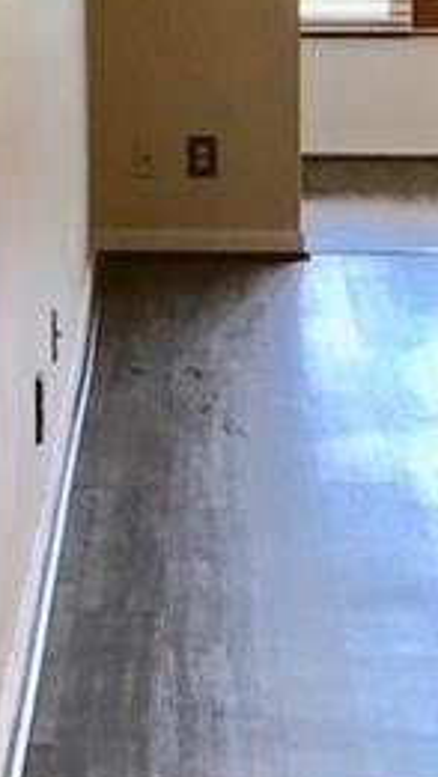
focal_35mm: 140
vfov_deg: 15.3
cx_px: 542
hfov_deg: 8.6
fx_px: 2888
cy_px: 366
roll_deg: -0.1
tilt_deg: -10.9
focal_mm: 3.99
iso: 25
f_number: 1.8
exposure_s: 1/40
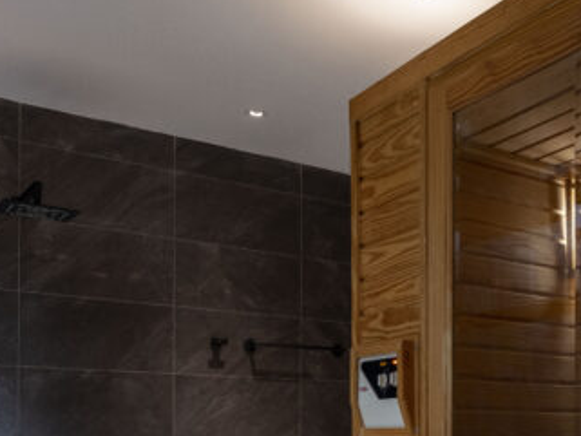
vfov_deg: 27.0
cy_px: 438
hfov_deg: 35.5
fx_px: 856
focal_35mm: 51
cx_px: 510
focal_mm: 20
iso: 400
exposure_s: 1/5
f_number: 8
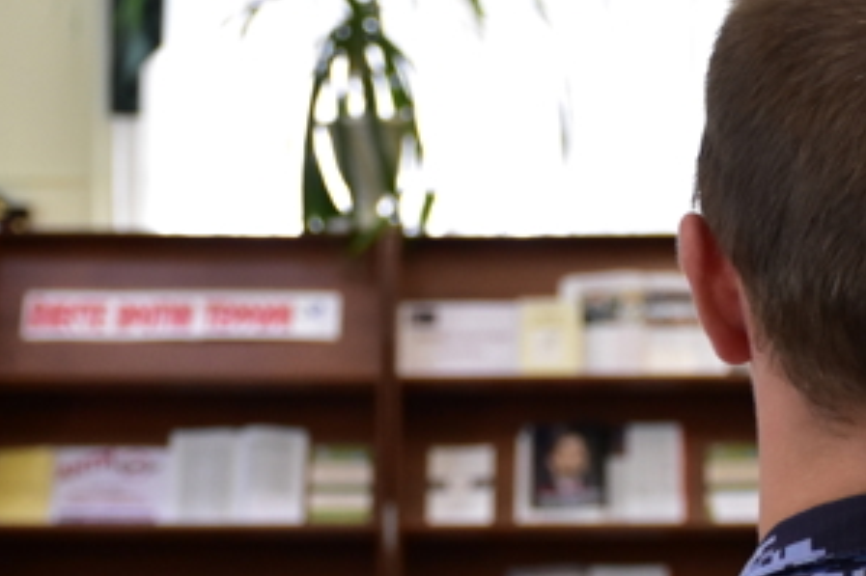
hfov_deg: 14.3
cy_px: 507
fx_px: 3438
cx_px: 694
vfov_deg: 9.5
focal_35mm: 143
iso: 1600
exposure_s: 1/250
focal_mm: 38
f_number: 4.2
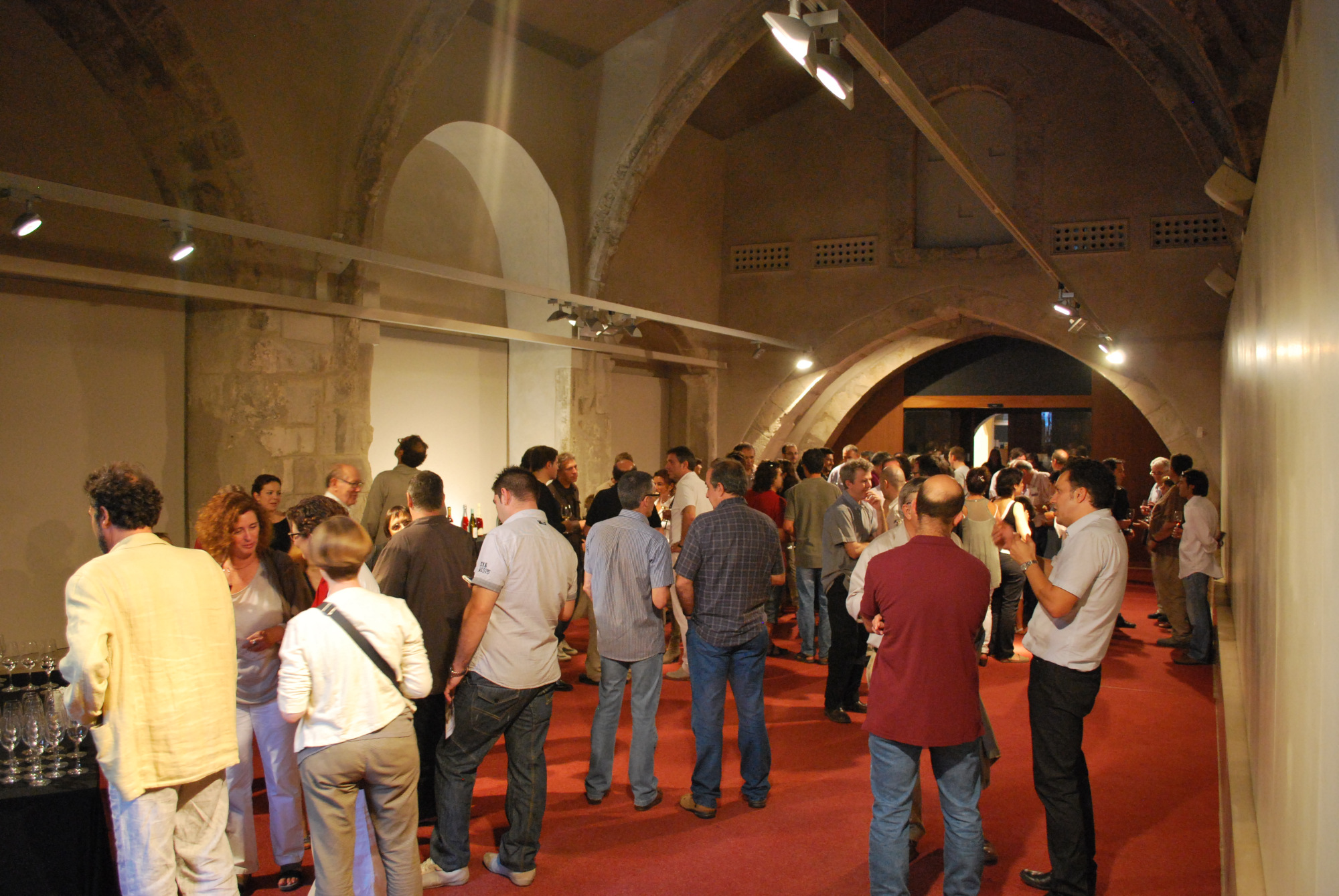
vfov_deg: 48.1
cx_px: 670
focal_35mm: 27
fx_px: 1005
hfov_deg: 67.3
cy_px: 448
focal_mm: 18
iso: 1100
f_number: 3.5
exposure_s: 1/30
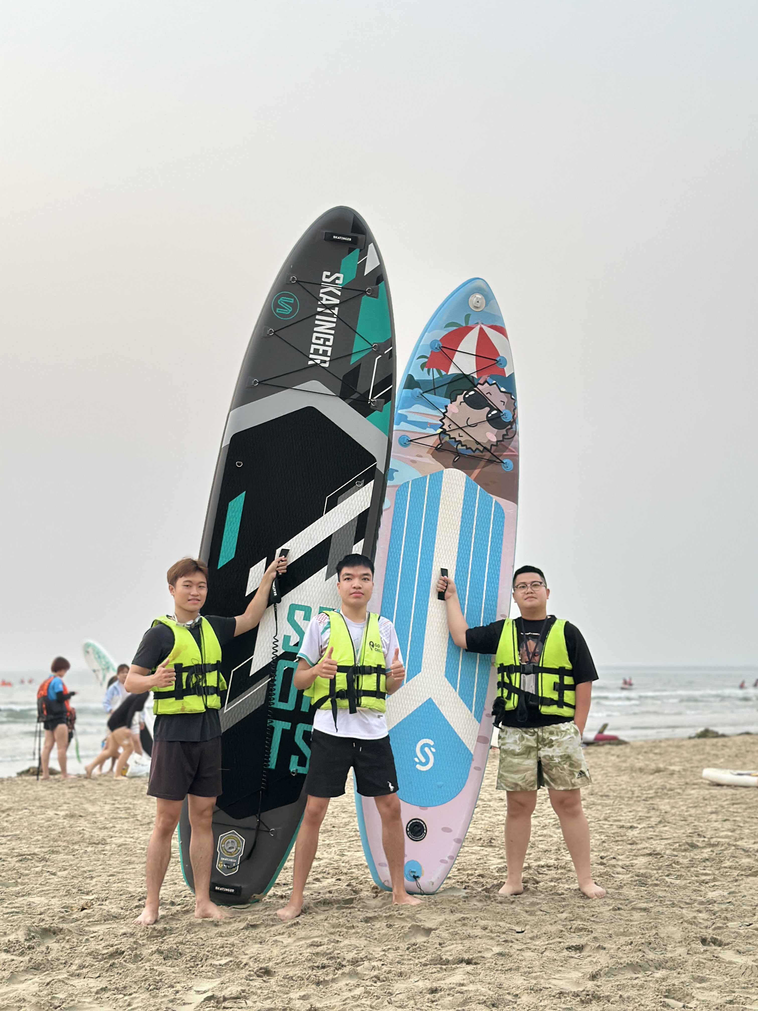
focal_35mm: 48
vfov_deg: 39.7
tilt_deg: +5.8
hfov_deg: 30.3
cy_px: 506
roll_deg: -0.3
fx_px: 1401
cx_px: 379
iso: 320
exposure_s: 1/50
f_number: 1.78
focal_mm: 6.86
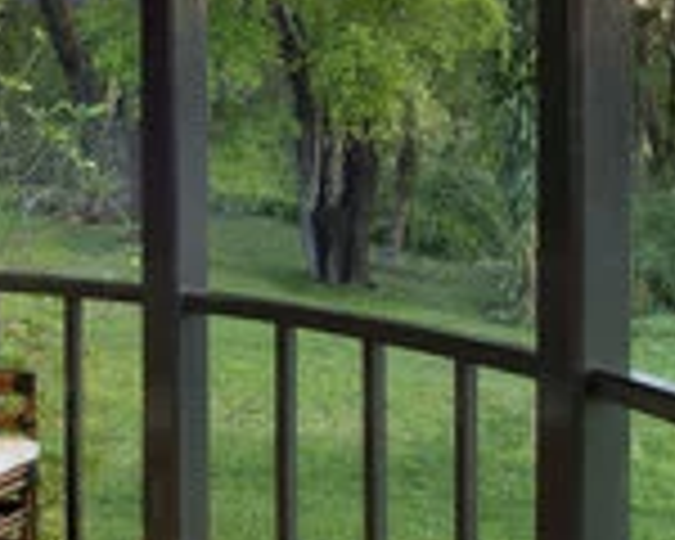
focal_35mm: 68
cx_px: 297
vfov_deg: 22.1
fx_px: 1358
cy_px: 92
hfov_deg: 27.9
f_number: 9.5
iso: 200
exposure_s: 1
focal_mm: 17
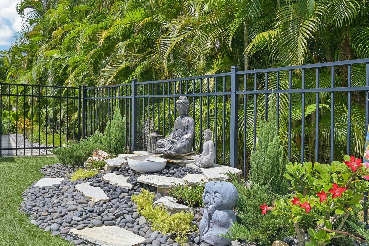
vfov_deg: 43.6
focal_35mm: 30
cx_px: 184
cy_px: 123
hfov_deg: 61.9
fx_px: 307
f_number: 8
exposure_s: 1/800
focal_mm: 30
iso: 400
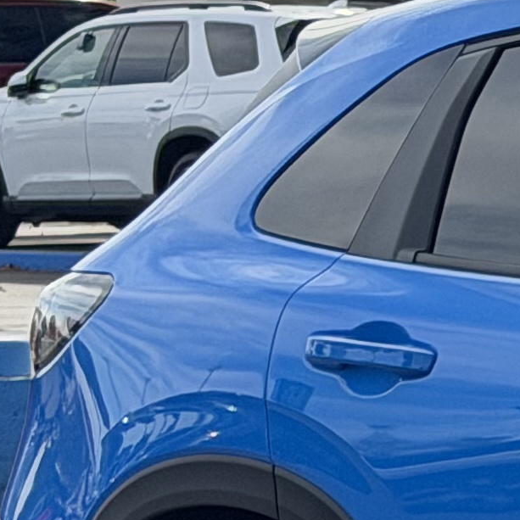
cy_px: 279
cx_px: 1581
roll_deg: +0.7
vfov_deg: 6.3
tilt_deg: -3.0
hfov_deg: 5.8
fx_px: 4742
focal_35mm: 279
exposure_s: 1/2342
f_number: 1.78
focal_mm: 6.76
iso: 80
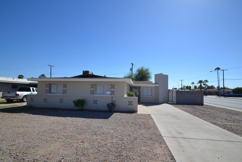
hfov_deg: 100.4
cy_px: 81
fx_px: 101
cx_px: 121
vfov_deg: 77.3
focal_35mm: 15
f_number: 8
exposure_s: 1/250
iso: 100
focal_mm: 10
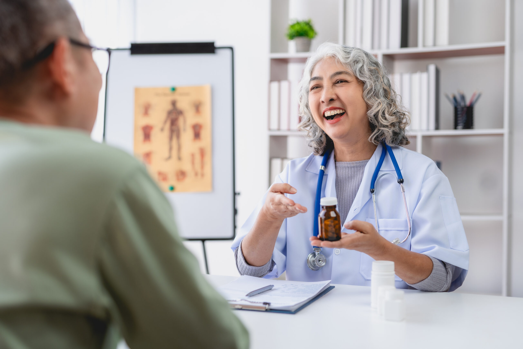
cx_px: 262
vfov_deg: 27.0
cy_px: 174
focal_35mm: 50
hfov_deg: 39.6
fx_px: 726
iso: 200
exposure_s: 1/400
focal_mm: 50
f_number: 2.2
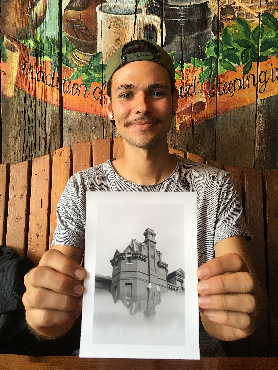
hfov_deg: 48.2
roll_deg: -0.2
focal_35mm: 29
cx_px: 139
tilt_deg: -3.3
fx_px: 311
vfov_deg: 61.7
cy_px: 185
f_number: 2.2
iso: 32
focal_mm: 4.15
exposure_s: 1/30
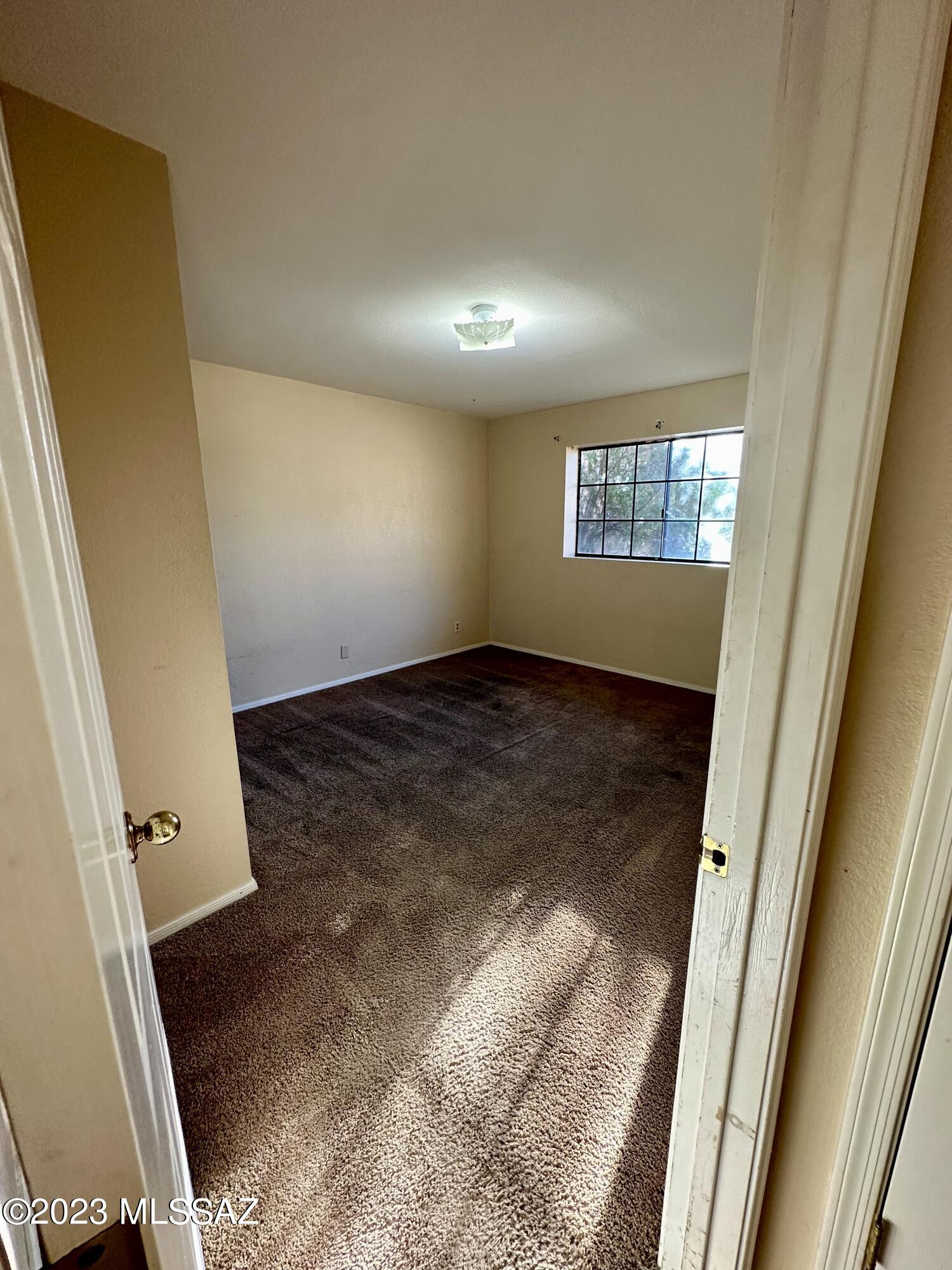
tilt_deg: -12.7
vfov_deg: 102.1
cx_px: 476
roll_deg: +0.6
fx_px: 513
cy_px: 635
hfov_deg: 85.7
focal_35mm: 14
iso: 200
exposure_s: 1/120
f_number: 2.2
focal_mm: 2.22
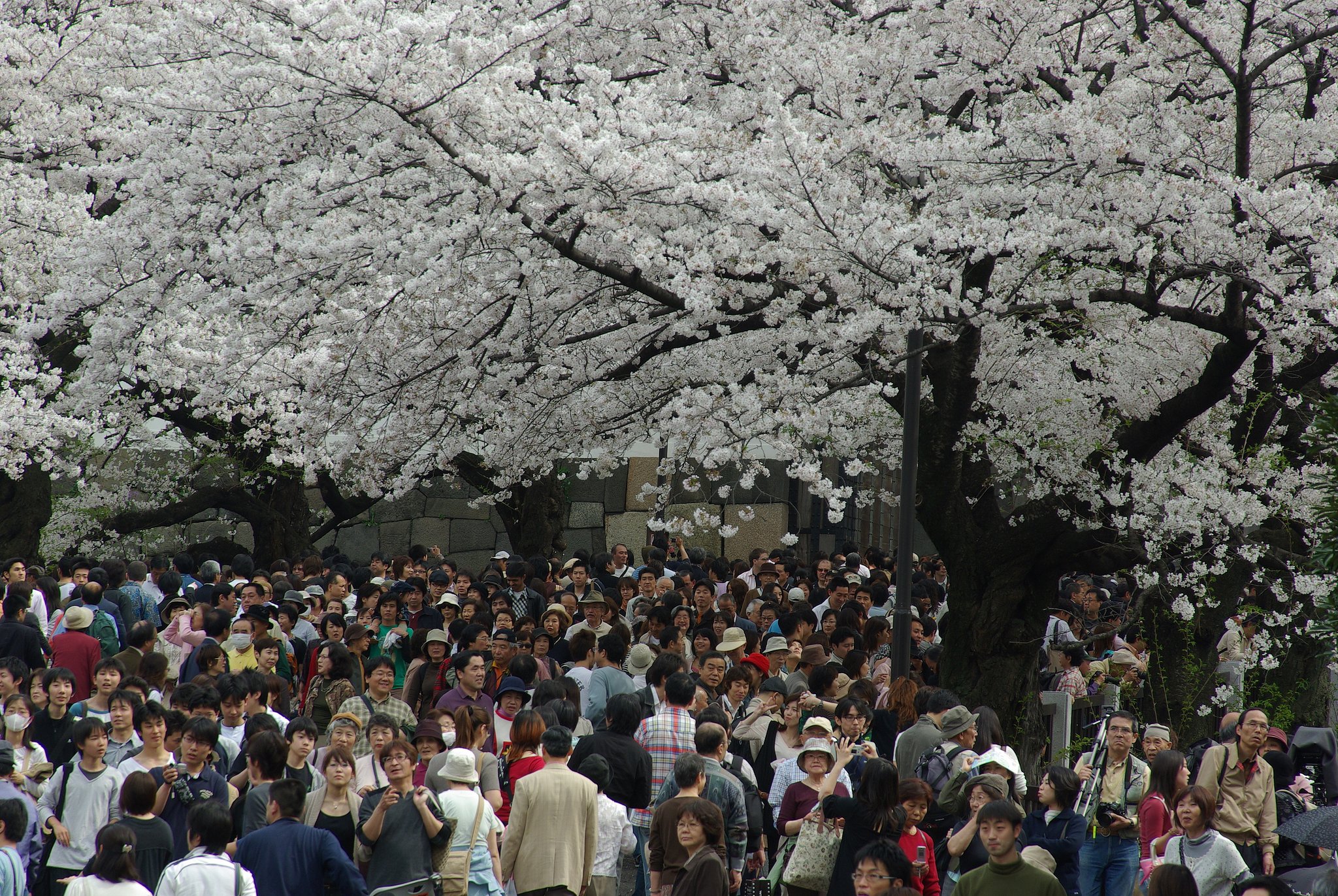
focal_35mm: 202
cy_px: 448
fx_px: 7535
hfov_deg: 10.1
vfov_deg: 6.8
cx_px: 669
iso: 100
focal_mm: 135
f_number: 8
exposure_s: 1/125
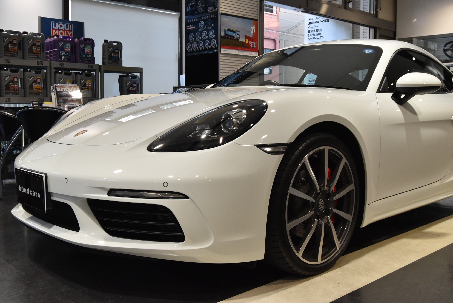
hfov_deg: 53.1
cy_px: 152
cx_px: 226
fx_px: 453
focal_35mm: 36
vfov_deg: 36.9
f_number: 8
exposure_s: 1/40
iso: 1250
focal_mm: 24
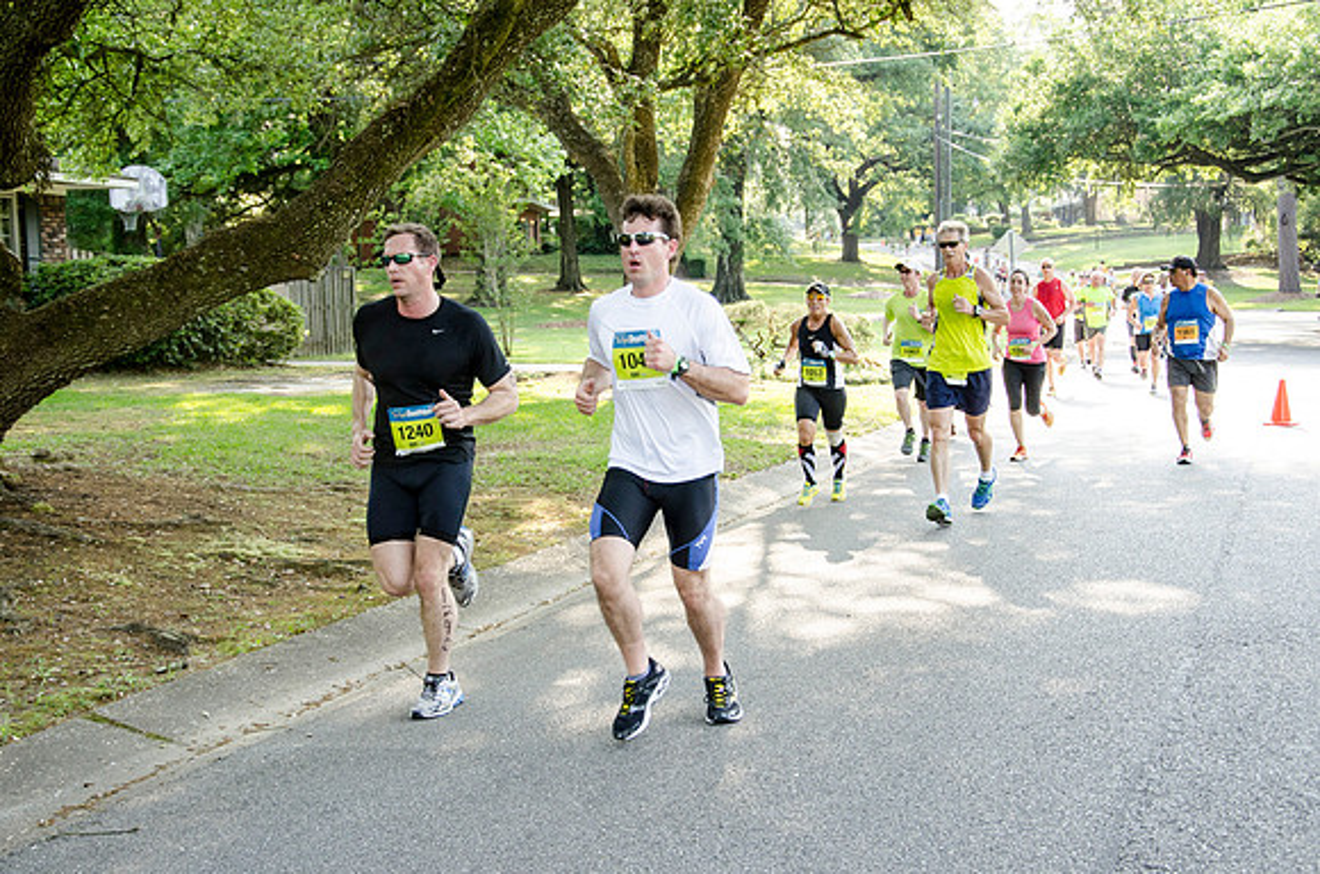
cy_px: 437
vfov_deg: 26.4
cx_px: 660
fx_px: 1866
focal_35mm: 51
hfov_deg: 39.0
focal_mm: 34
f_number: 5
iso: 800
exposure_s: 1/400
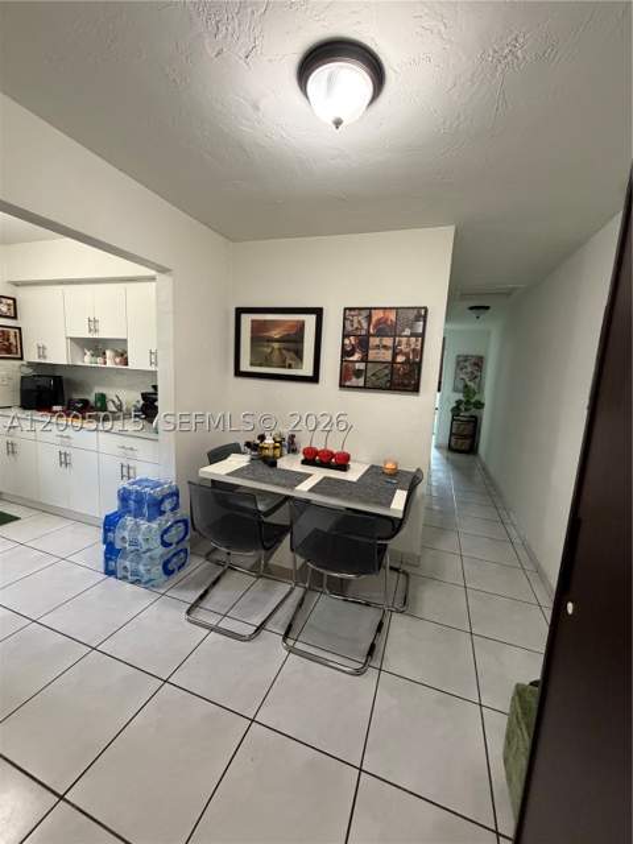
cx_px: 316
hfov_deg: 85.7
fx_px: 341
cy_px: 422
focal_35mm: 14
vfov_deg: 102.1
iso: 500
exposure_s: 1/60
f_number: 2.2
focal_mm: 2.22
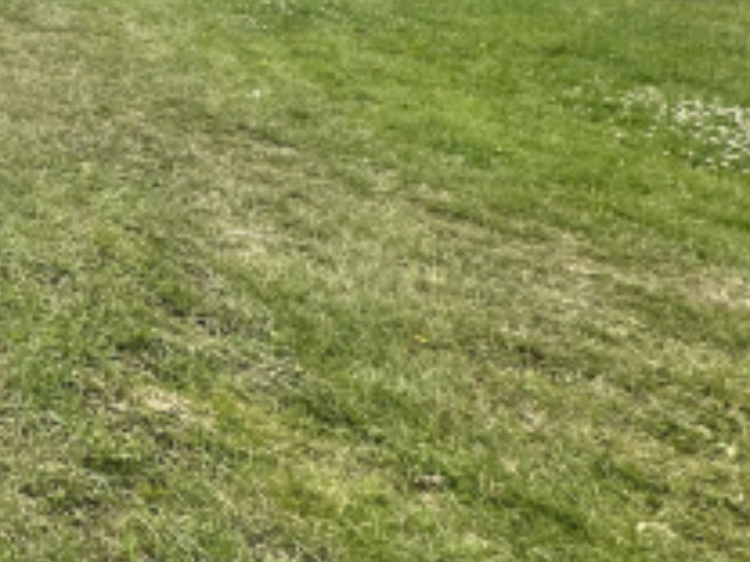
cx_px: -431
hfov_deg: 26.6
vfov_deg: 27.9
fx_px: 975
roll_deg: -2.4
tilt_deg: -3.0
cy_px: -122
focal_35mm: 45
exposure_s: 1/422
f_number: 2.2
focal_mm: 2.22
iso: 40
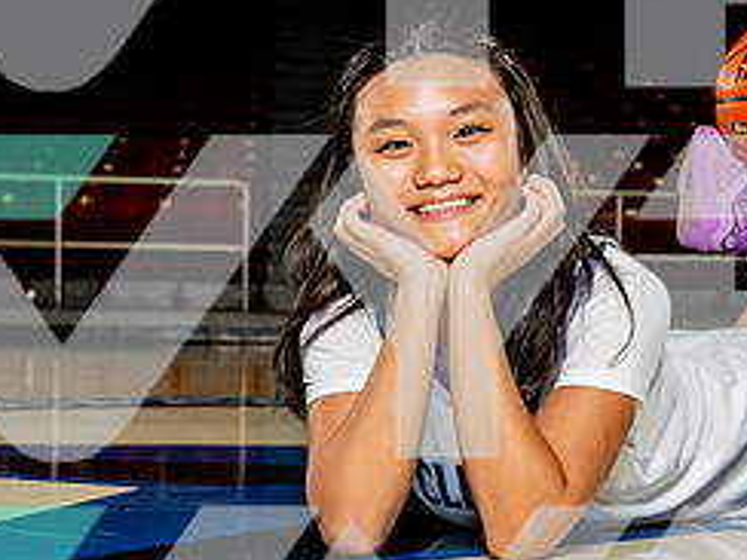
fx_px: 1921
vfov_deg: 16.6
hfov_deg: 21.8
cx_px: 576
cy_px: 298
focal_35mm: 89
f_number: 5.6
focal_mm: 39
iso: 640
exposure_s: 1/250
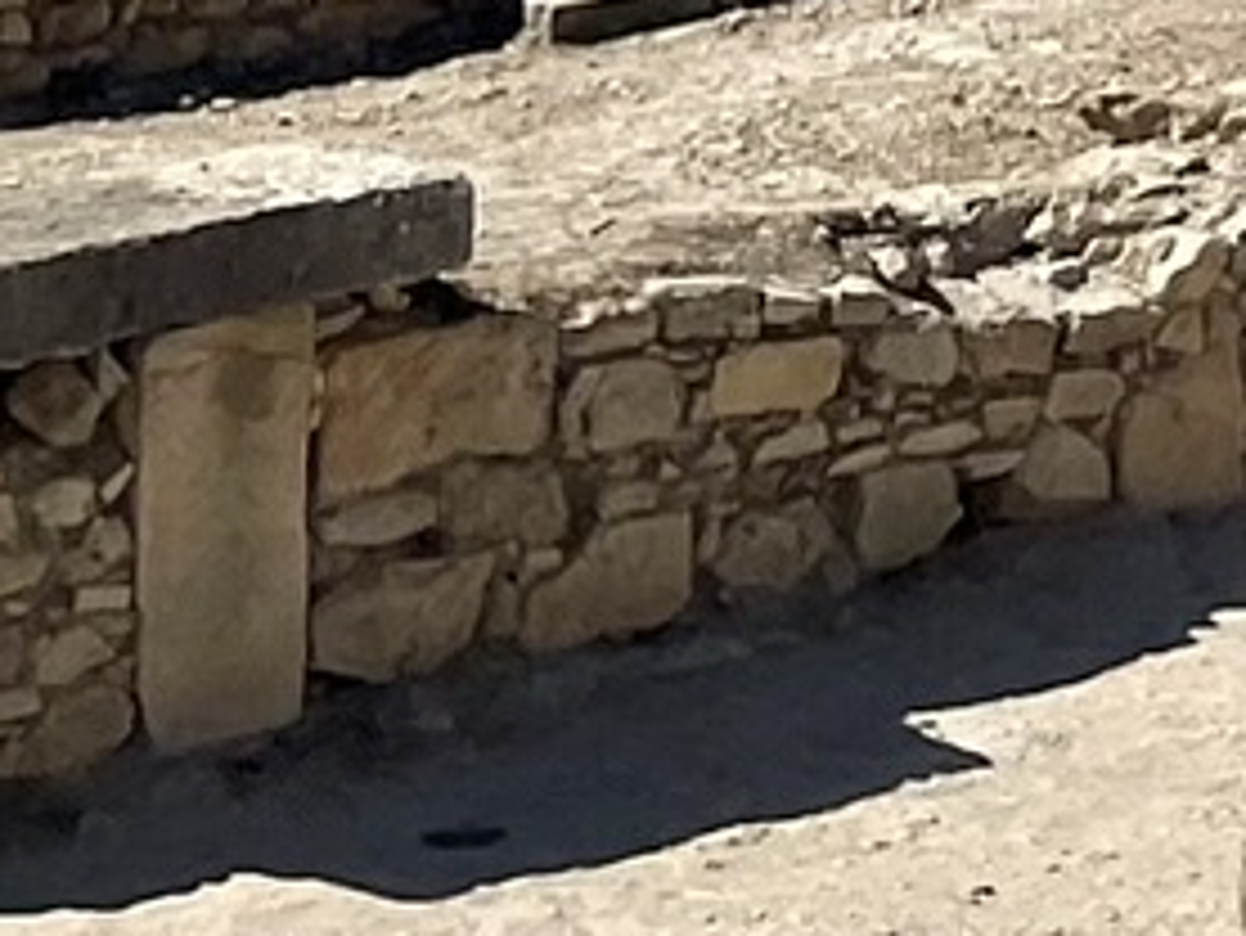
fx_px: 6914
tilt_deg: +2.8
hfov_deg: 8.6
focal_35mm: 192
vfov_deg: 7.2
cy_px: -1476
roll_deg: -2.1
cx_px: 3765
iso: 32
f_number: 1.6
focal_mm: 4.2
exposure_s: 1/5814
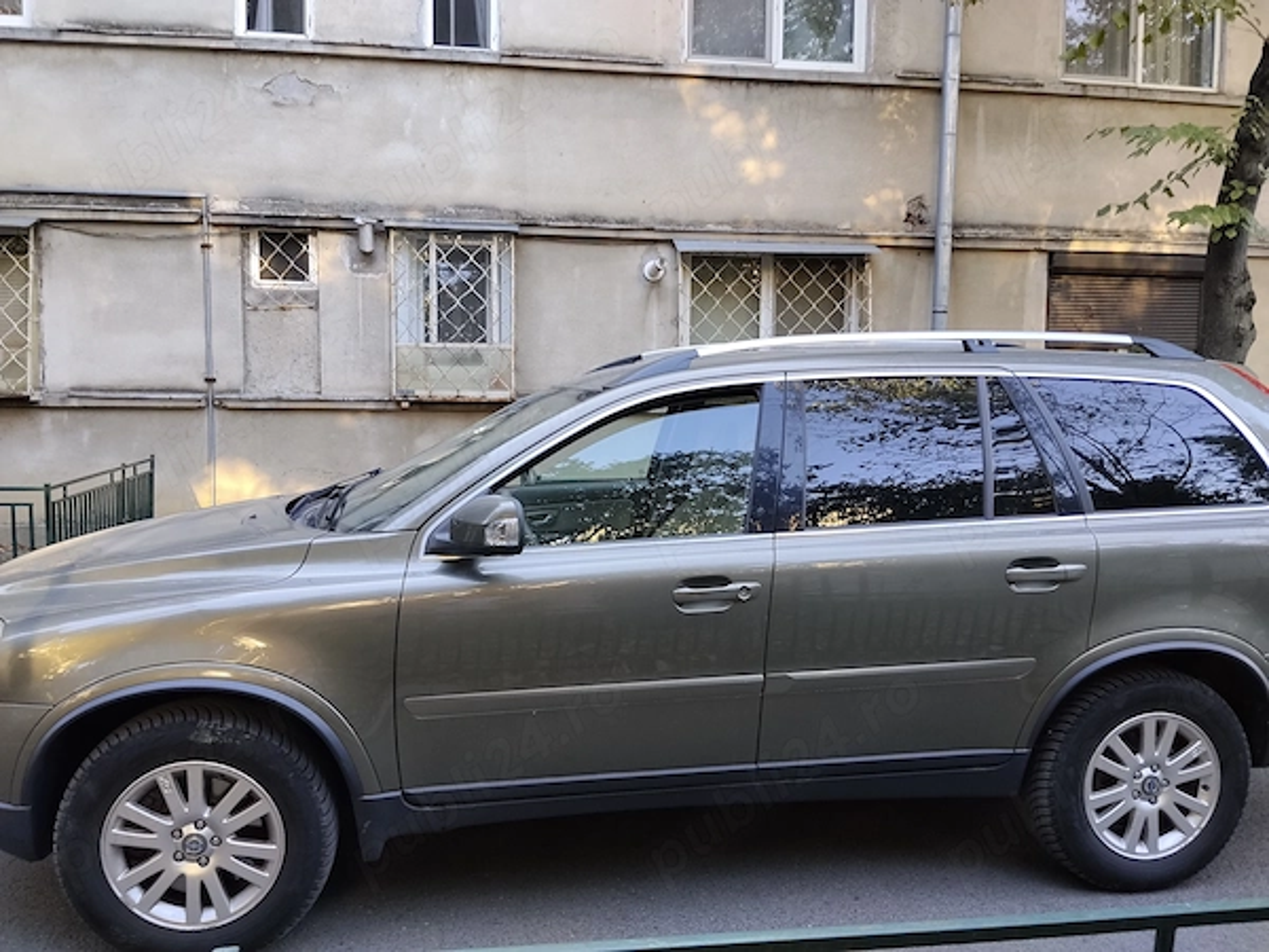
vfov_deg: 48.2
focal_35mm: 29
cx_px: 634
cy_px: 476
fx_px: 1063
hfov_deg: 61.7
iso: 64
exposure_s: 1/50
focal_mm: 4.22
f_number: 1.8
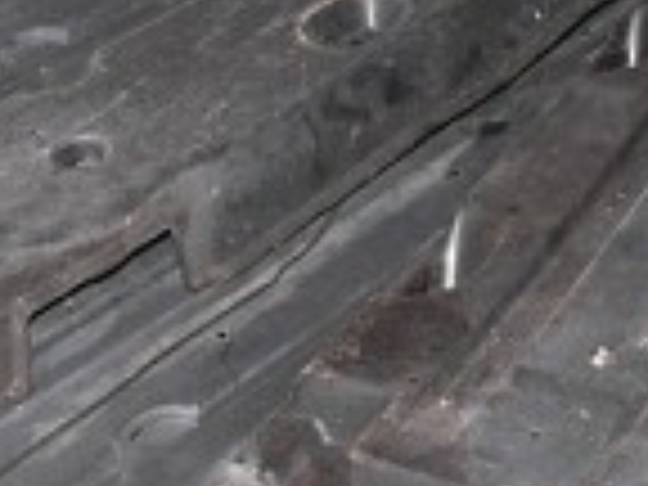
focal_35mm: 120
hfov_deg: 16.1
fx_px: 2246
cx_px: 630
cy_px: 27
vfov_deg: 12.2
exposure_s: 1/60
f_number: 2.8
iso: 100
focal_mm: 6
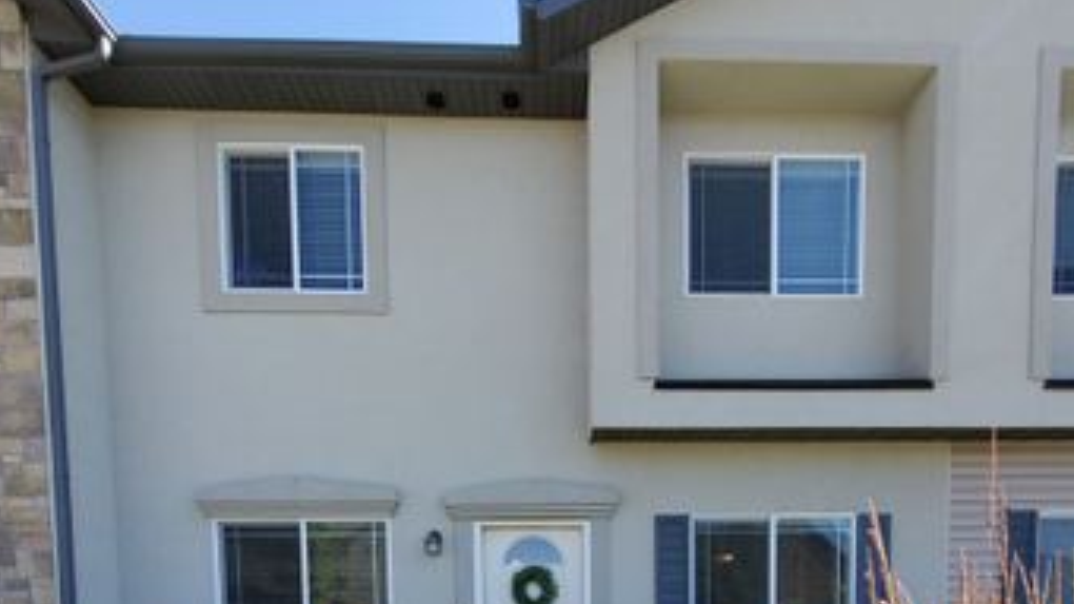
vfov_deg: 44.2
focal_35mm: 20
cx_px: 559
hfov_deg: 86.6
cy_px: 648
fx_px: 569
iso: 50
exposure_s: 1/326
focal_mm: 1.8
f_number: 2.2
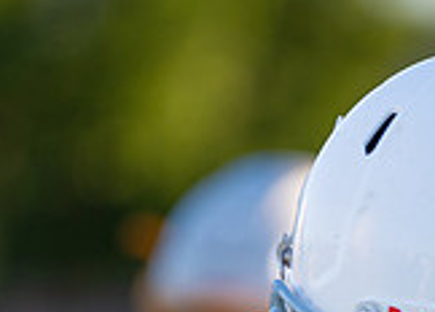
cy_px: 492
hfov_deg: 2.6
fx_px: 9447
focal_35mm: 764
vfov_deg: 1.9
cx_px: 447
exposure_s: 1/1250
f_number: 2.8
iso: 250
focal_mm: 200
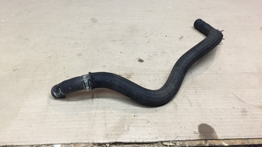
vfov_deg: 36.3
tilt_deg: -34.1
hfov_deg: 61.0
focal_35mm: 32
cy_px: 51
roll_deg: -2.5
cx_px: 131
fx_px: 222
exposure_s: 1/33
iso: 50
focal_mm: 4.15
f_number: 2.2
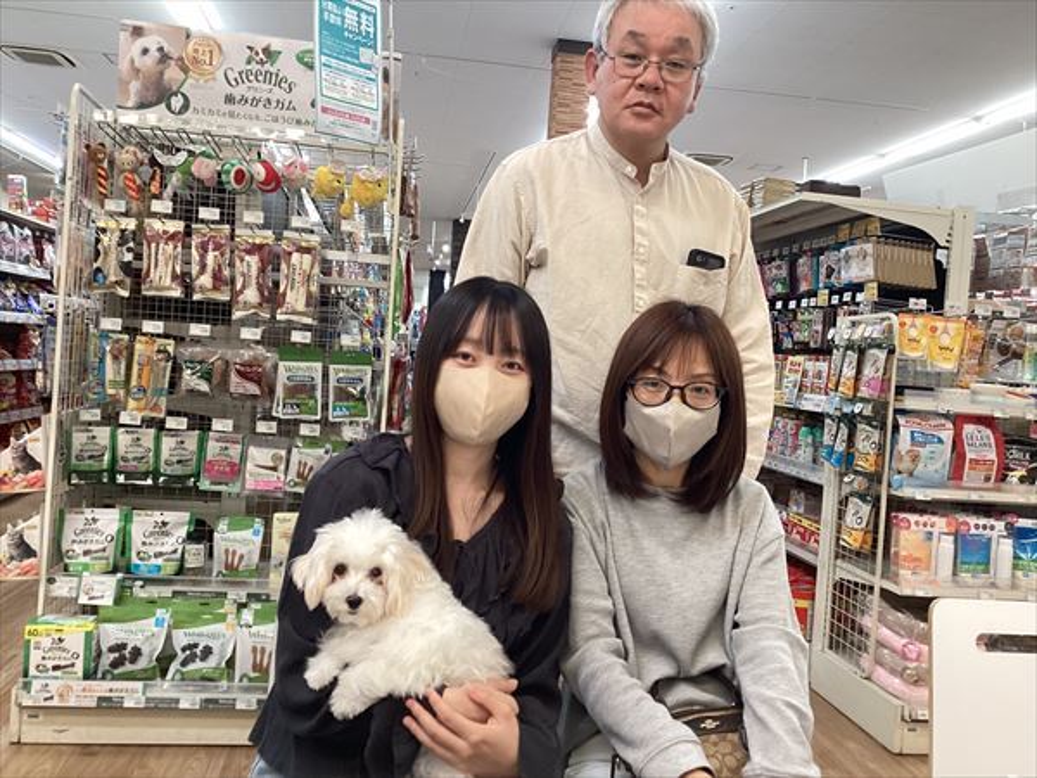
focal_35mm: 31
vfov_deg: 45.4
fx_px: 929
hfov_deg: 58.4
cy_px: 389
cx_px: 518
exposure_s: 1/60
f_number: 2.4
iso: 125
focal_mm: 3.3
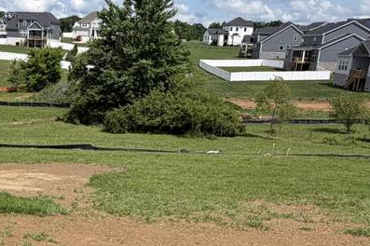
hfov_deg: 40.1
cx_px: 68
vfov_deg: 28.4
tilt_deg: -13.6
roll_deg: -2.5
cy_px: 162
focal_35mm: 47
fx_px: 483
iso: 20
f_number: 2.2
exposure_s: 1/1068
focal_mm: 2.22
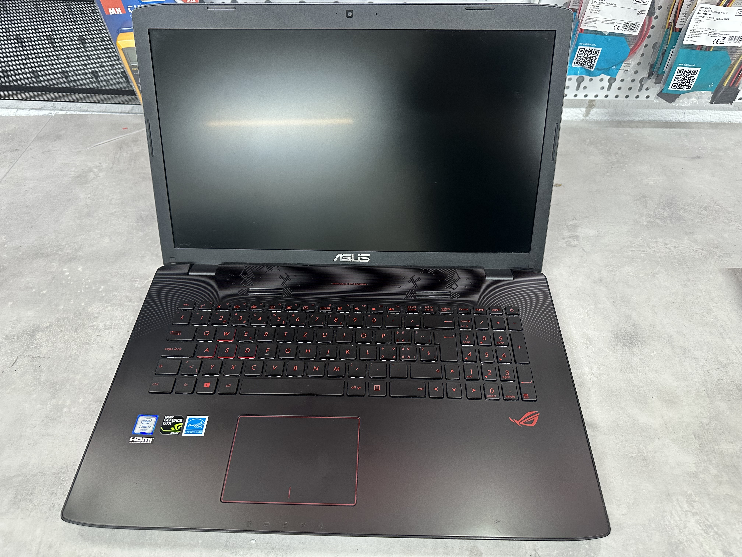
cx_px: 371
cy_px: 278
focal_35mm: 24
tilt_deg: -47.5
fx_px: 514
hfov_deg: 71.6
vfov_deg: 56.8
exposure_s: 1/52
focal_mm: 6.86
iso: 320
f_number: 1.78
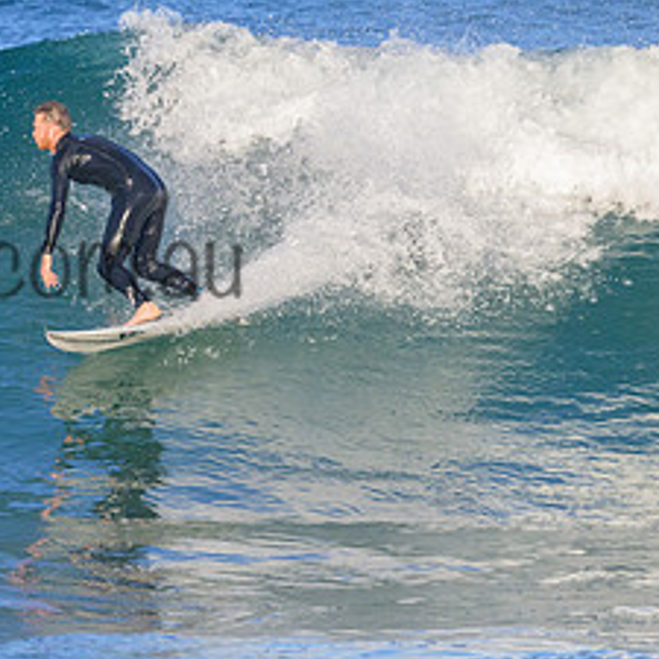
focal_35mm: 1163
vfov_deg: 1.5
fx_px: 25049
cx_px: -67
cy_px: 230
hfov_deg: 1.5
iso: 1800
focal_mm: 530
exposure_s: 1/2000
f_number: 10
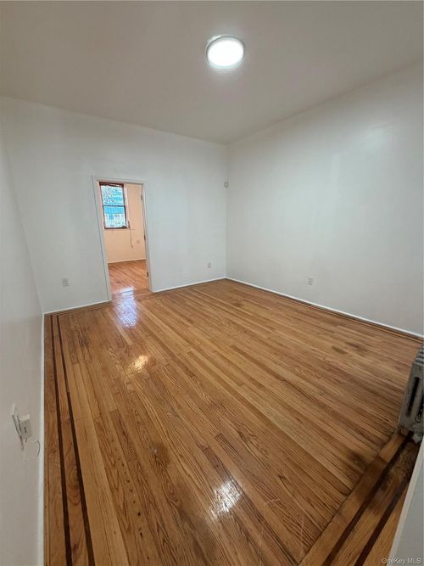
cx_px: 212
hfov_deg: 85.7
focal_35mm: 14
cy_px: 283
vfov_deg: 102.1
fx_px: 229
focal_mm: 2.22
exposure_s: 1/60
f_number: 2.2
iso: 250
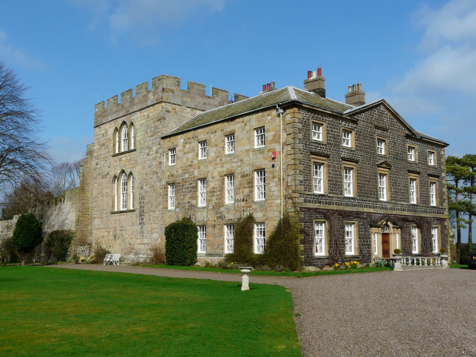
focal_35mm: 37
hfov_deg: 50.1
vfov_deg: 38.7
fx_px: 509
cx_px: 238
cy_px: 178
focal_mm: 6
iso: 100
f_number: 7.1
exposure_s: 1/400
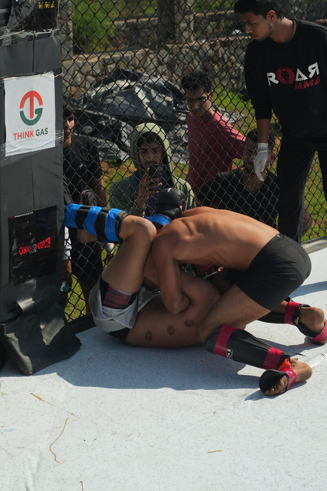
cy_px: 246
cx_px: 164
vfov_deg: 27.0
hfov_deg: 18.2
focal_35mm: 75
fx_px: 1022
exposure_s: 1/800
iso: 200
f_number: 4
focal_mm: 50
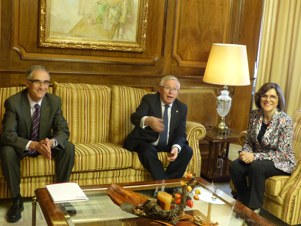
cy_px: 113
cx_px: 150
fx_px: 409
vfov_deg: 30.9
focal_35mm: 47
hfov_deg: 40.4
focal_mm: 8.4
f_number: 2.8
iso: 400
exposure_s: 1/15
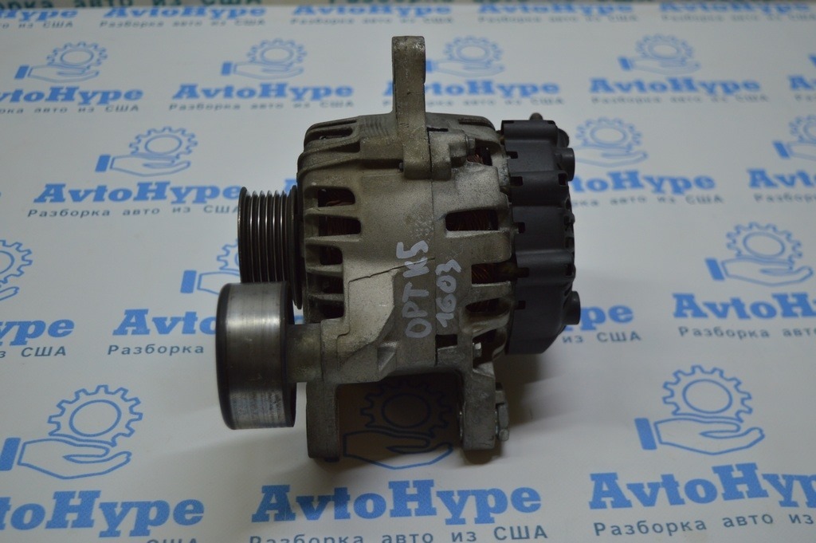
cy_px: 272
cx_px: 408
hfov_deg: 41.1
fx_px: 1087
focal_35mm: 48
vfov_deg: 28.0
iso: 400
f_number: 4.5
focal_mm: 32
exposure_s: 1/160
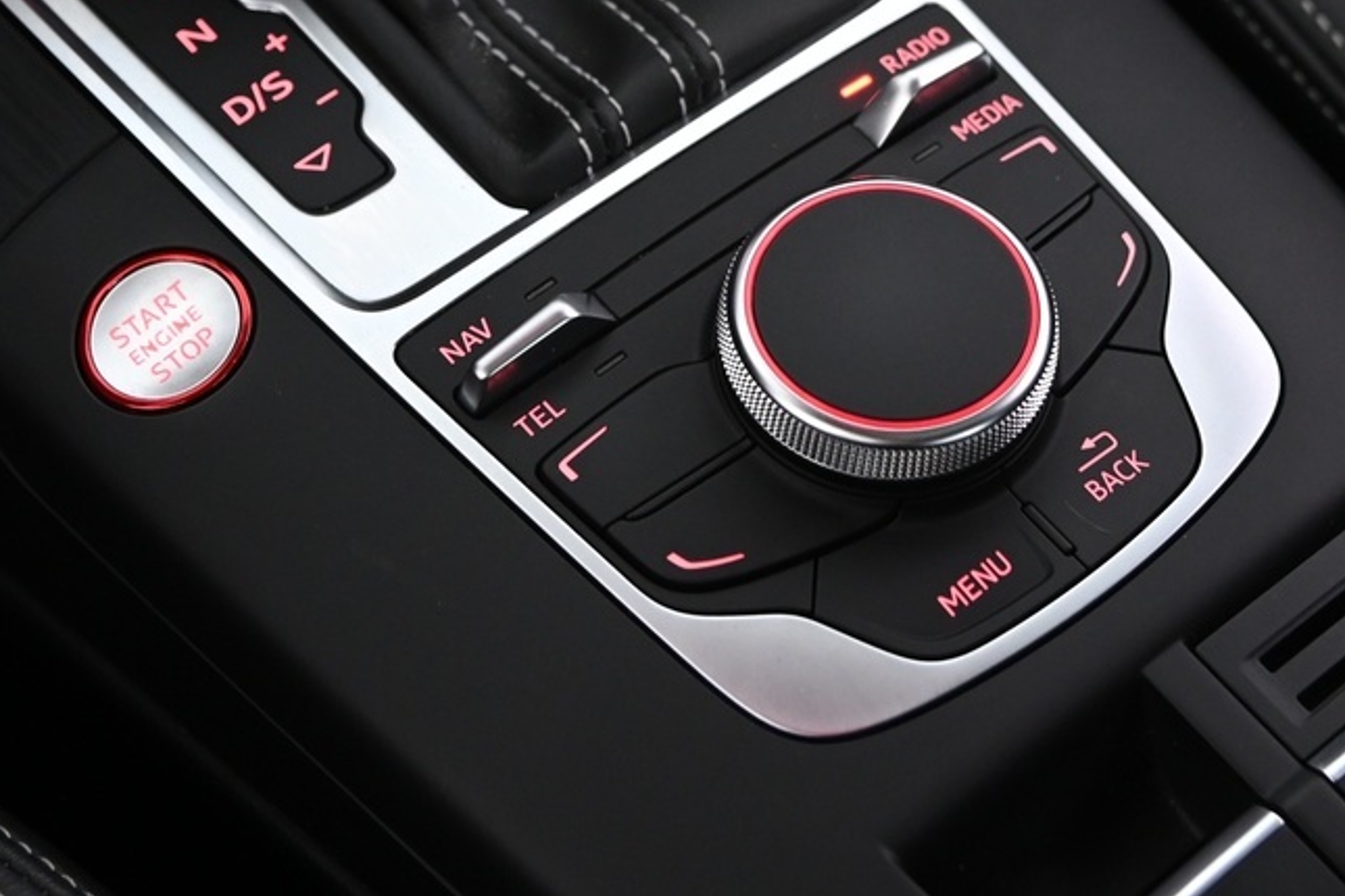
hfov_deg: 23.1
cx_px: 728
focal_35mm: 88
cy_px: -25
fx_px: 3288
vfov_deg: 15.2
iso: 2000
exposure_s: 1/15
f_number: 4
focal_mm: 35
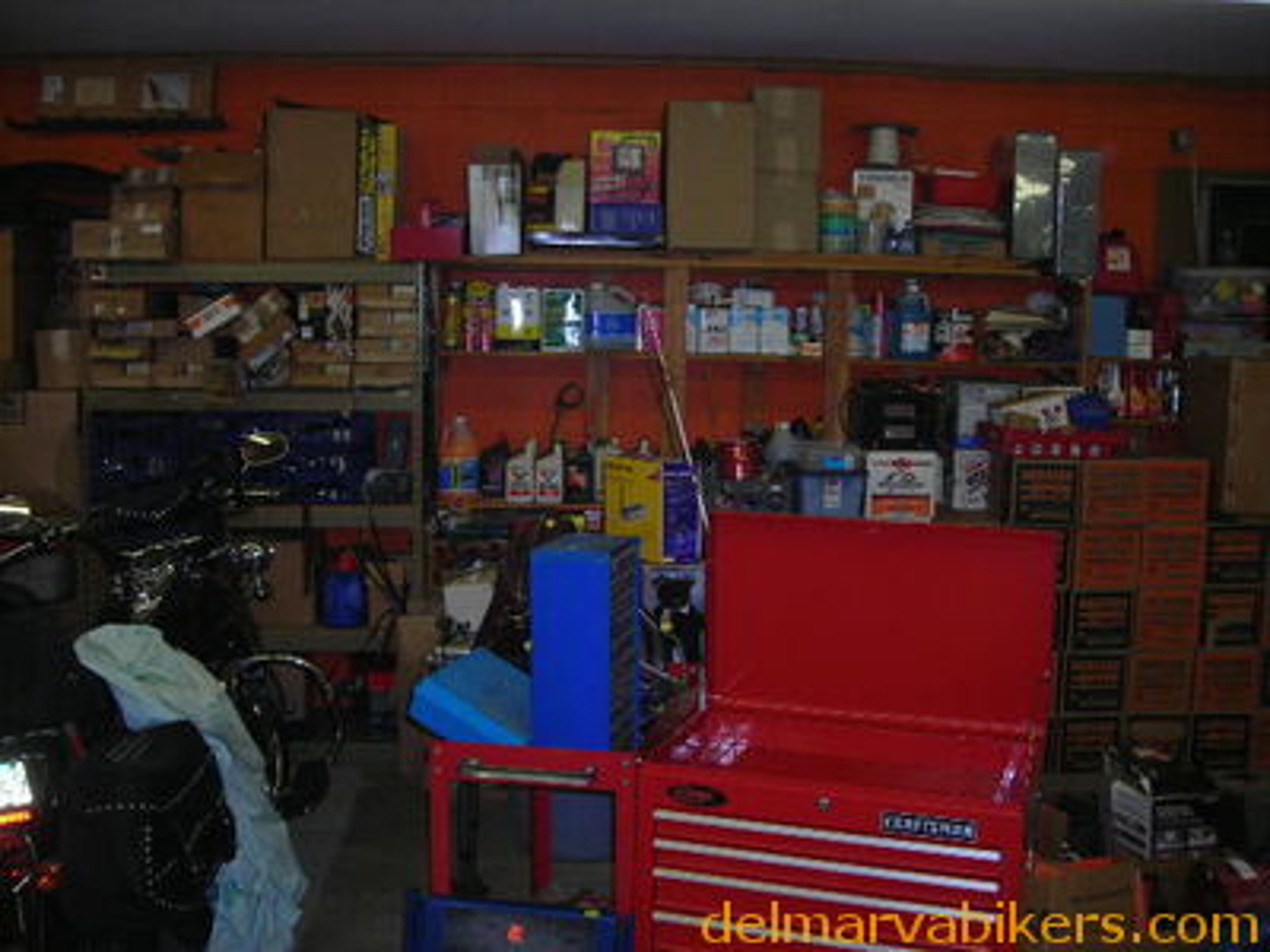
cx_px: 635
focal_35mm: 38
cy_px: 476
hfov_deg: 49.0
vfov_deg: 37.7
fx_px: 1394
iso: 98
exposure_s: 1/60.1
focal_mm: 6.3
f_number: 3.2
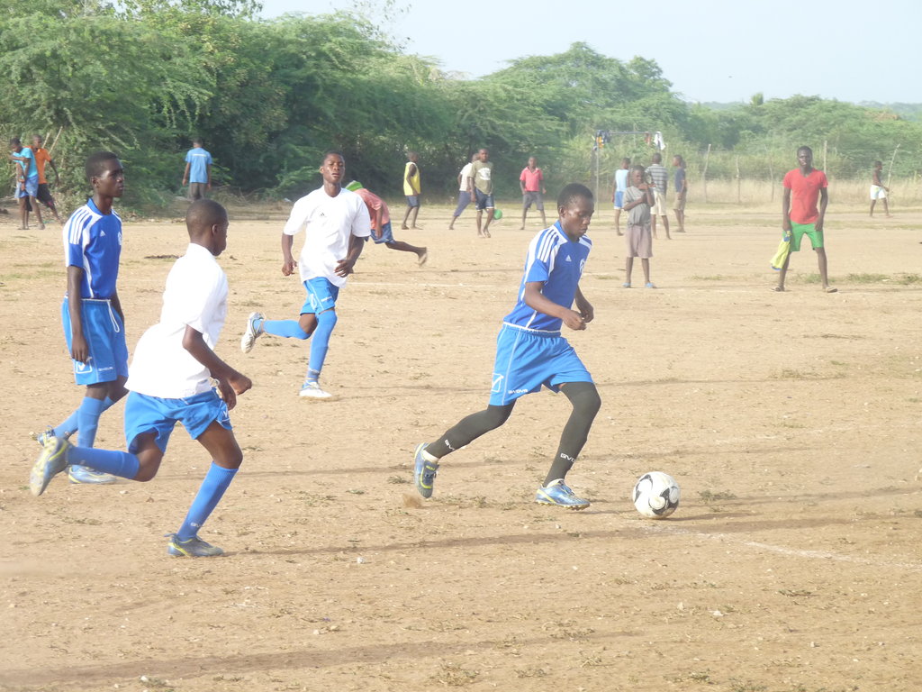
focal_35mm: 188
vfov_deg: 7.9
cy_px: 346
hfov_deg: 10.5
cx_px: 461
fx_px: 5007
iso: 200
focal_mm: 33.5
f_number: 3.7
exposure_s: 1/500
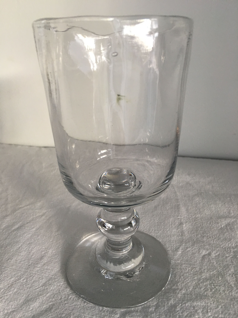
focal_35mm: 29
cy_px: 159
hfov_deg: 48.2
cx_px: 119
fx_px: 266
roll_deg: +0.8
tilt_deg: -22.2
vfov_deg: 61.7
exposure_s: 1/33
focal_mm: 4.15
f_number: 2.2
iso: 64
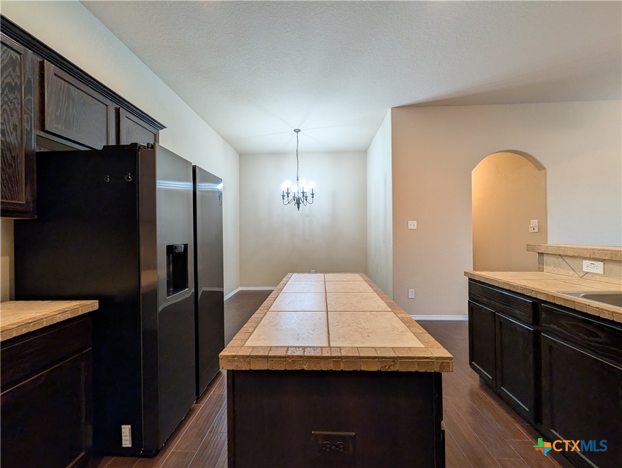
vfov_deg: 94.6
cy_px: 234
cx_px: 311
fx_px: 216
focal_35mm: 12
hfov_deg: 110.5
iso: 128
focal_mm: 2.02
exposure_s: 1/40
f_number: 1.7
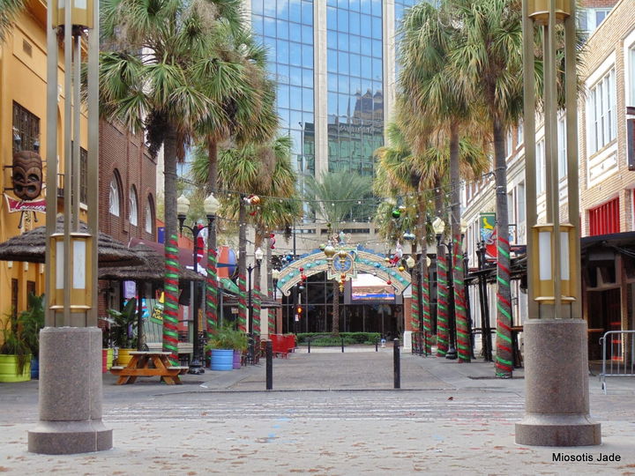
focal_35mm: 79
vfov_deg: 18.7
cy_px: 238
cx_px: 318
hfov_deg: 24.7
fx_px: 1449
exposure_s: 1/50
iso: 100
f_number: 4.3
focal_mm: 14.1
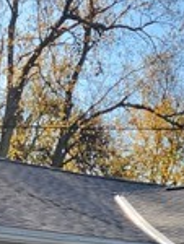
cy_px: 439
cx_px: 2
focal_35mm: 157
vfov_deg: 11.6
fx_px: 1110
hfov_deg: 9.4
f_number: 1.8
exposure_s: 1/1033
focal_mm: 5.4
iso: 20
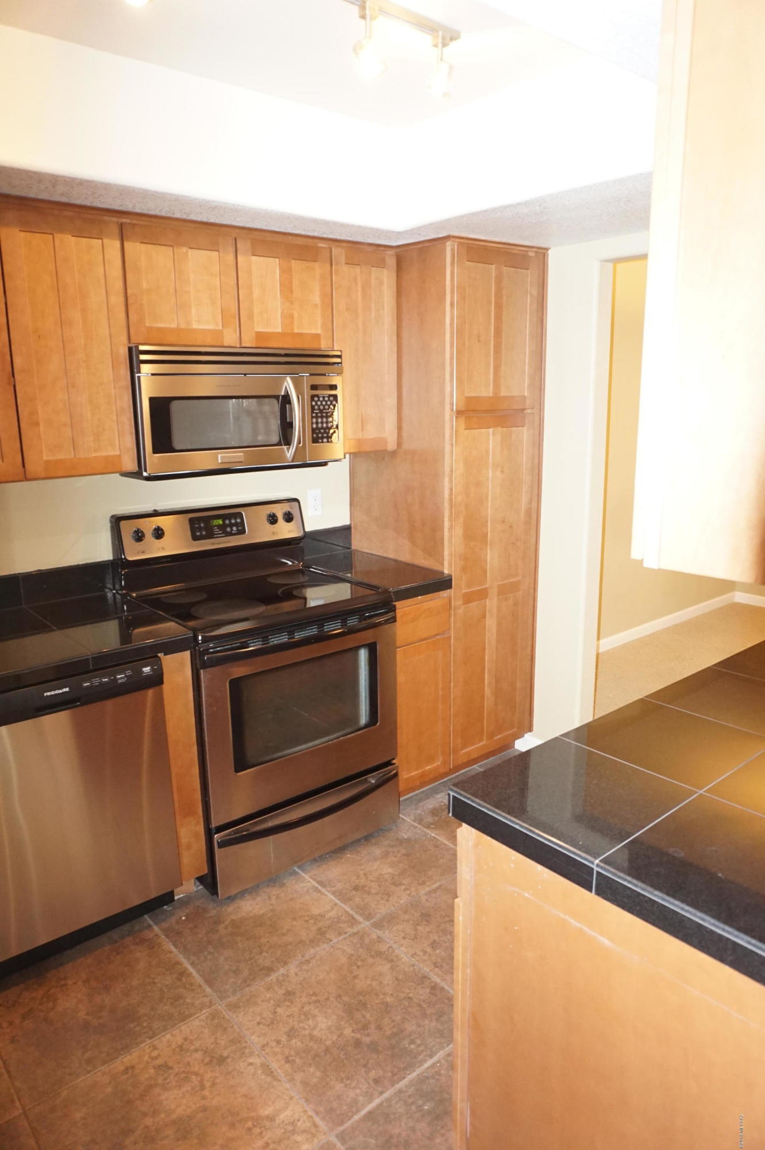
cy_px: 575
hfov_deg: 53.1
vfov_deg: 73.8
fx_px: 766
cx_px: 382
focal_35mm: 24
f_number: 3.5
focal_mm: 16
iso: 1600
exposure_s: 1/80
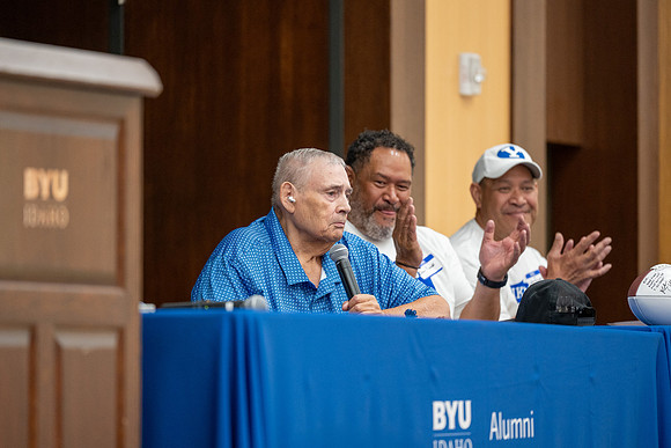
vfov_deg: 5.7
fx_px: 4488
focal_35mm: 241
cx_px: 307
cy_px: 218
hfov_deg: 8.5
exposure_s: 1/200
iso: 1250
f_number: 2.8
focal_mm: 200
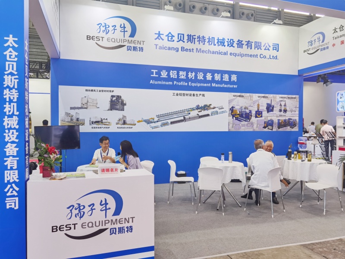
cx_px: 172
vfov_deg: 51.4
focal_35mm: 27
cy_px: 130
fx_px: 269
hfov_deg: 65.3
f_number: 1.9
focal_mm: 6.71
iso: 50
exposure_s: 1/239
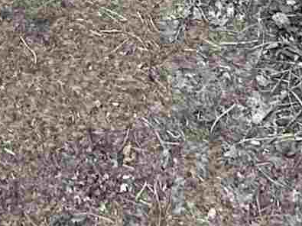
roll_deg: -1.0
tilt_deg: -5.5
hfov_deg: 17.9
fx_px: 951
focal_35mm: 109
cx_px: 62
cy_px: -482
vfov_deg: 9.8
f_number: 2.2
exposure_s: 1/60
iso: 320
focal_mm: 2.22
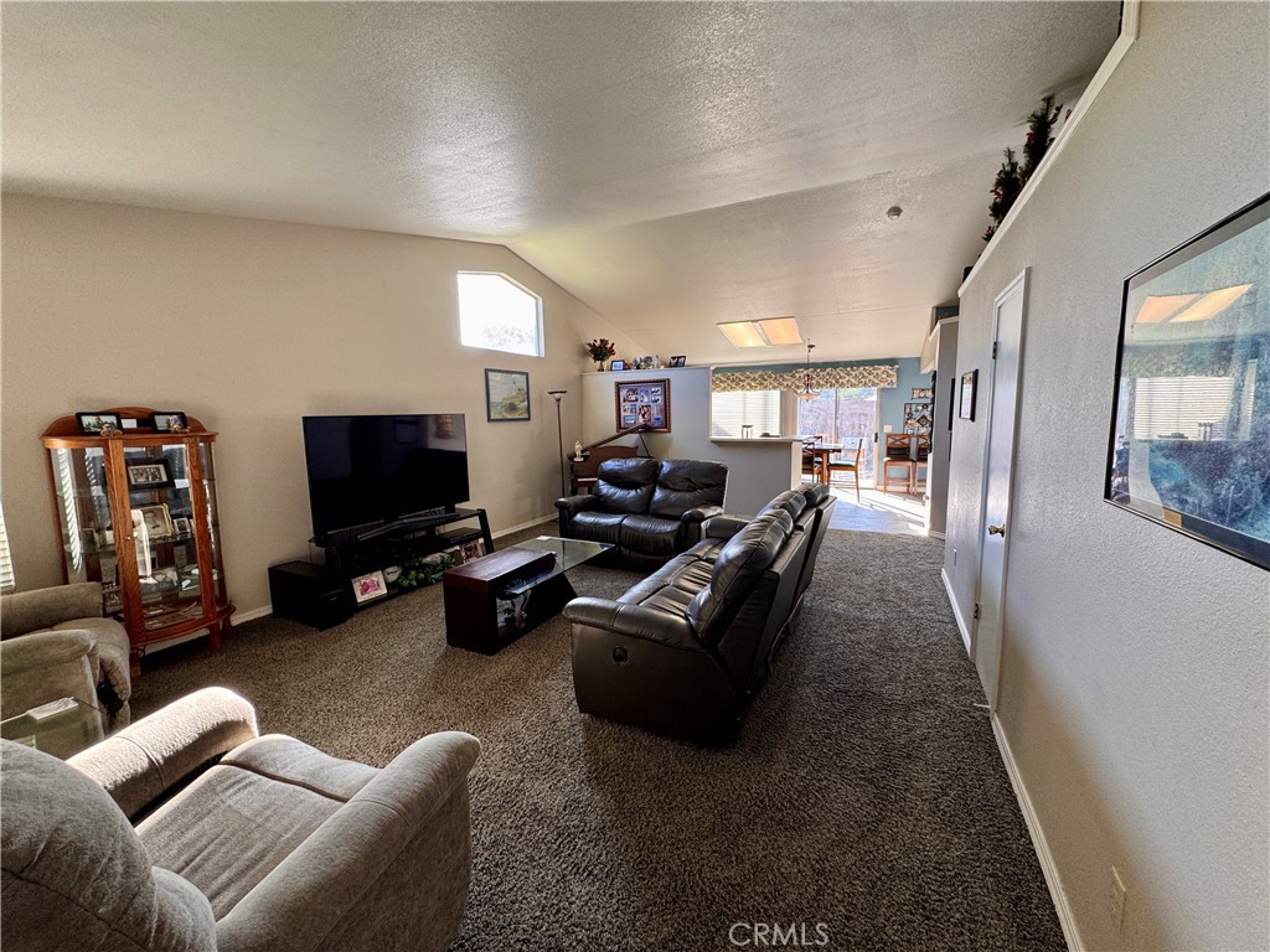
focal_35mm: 14
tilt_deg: -8.3
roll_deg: +1.0
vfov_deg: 85.7
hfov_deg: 102.1
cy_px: 476
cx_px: 635
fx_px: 514
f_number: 2.2
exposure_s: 1/99
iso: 100
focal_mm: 2.22
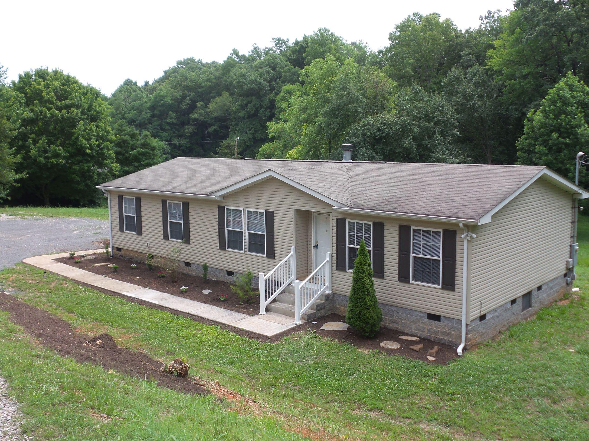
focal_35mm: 36
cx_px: 299
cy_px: 212
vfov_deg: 39.7
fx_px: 613
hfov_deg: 51.4
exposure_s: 1/400
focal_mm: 6.2
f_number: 3.8
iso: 100
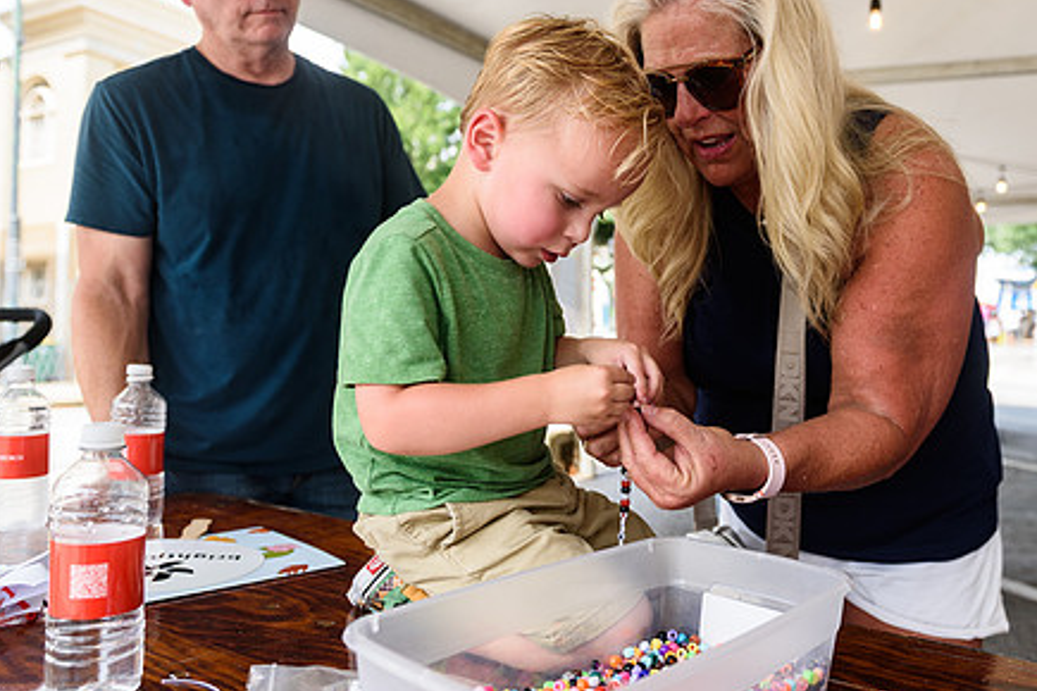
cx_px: 622
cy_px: 320
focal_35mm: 32
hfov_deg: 58.3
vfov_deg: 41.1
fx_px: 922
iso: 200
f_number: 5
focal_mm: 24
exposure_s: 1/400
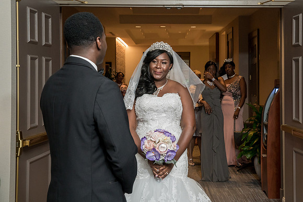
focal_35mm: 63
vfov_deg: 21.7
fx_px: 527
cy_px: 78
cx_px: 192
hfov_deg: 31.9
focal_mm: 49
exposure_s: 1/200
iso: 2000
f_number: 7.1
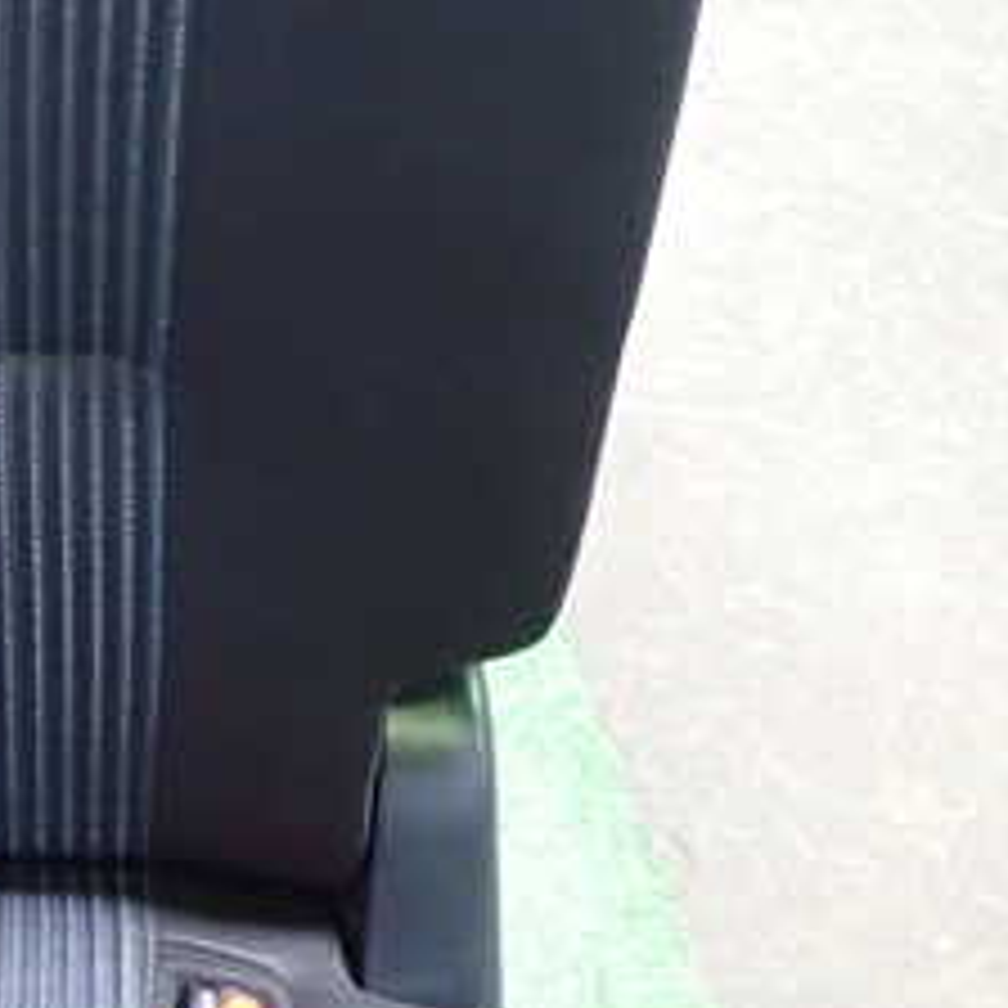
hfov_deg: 22.6
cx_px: -158
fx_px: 2339
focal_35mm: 71
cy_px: 324
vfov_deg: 24.2
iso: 800
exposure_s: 1/30
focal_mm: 5.4
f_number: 2.3
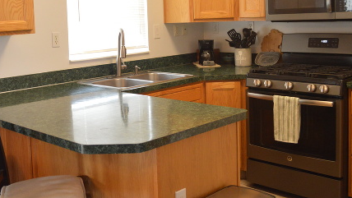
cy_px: 45
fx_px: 439
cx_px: 108
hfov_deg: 42.9
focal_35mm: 47
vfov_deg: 25.1
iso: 1400
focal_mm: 20
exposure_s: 1/60
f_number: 3.8
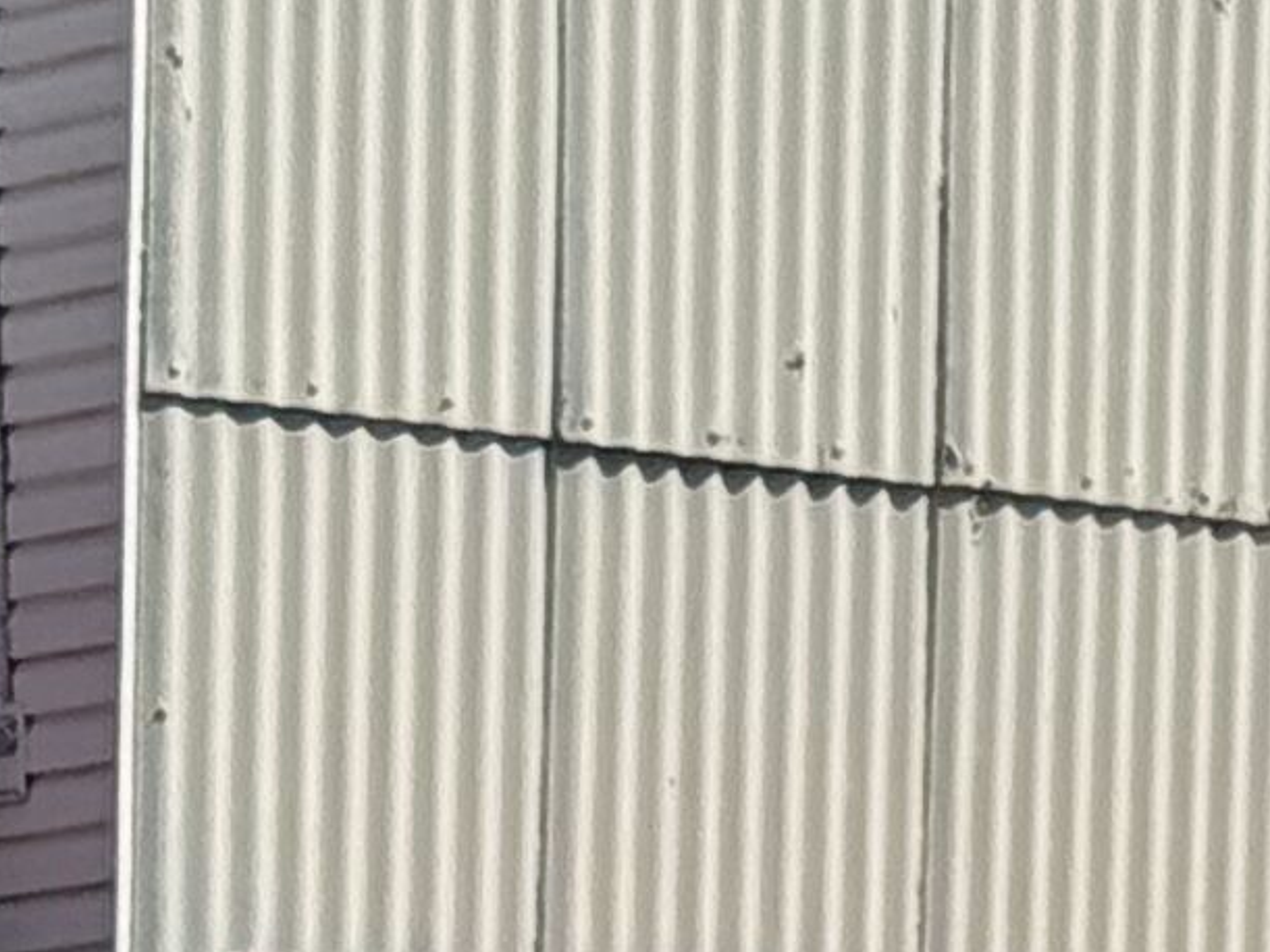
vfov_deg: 4.5
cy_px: 2804
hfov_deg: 6.1
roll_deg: +1.1
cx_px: 2442
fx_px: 11628
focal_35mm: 317
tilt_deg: -1.9
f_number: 1.78
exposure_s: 1/6024
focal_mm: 6.76
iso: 64
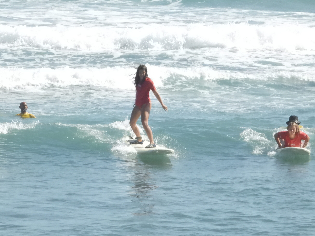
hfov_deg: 4.7
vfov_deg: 3.5
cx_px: 149
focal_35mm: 421
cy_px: 119
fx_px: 3831
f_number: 8
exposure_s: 1/3200
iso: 1600
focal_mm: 71.9
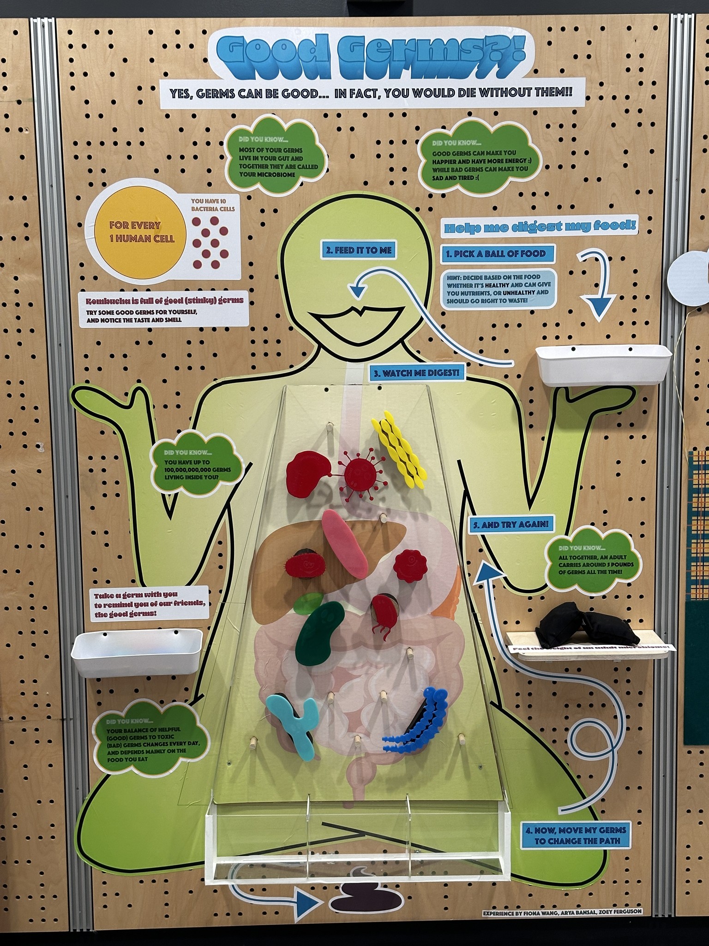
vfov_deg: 39.7
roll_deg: +0.1
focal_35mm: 48
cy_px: 473
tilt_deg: -7.9
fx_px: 1311
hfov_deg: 30.3
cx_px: 354
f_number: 1.78
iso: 125
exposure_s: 1/60
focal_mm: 6.86
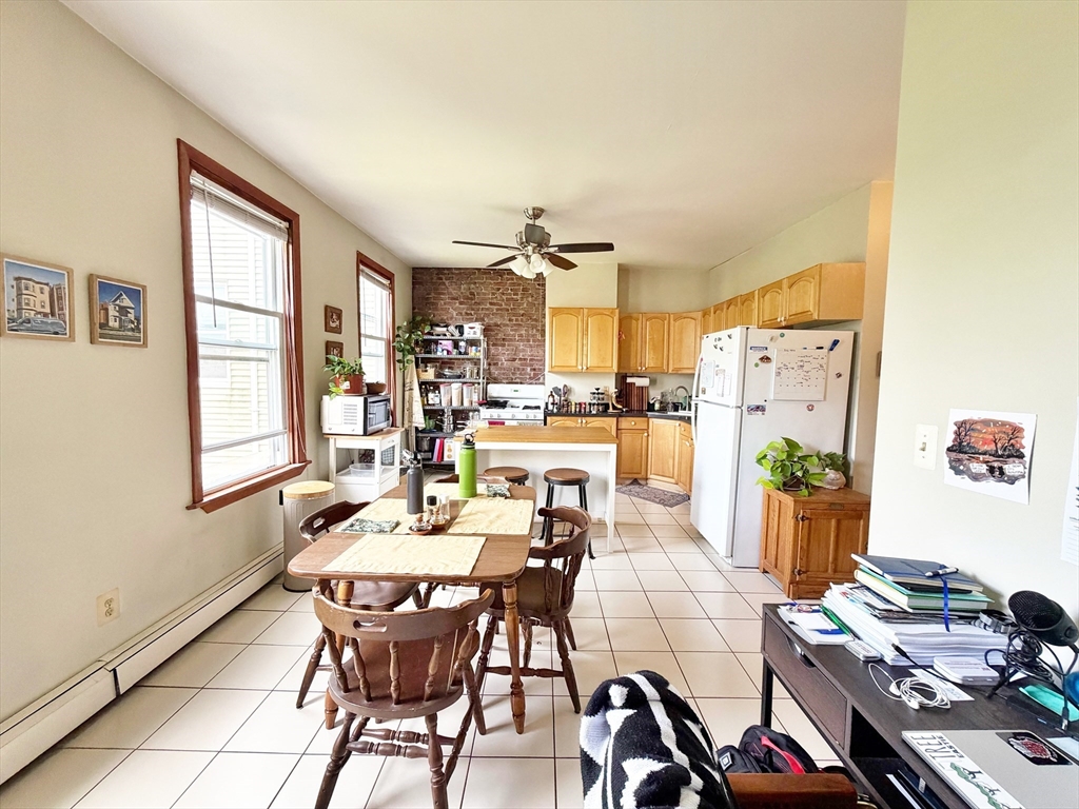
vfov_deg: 85.7
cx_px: 540
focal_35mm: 14
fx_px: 436
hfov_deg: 102.1
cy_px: 404
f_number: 2.2
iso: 250
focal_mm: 2.22
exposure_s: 1/121
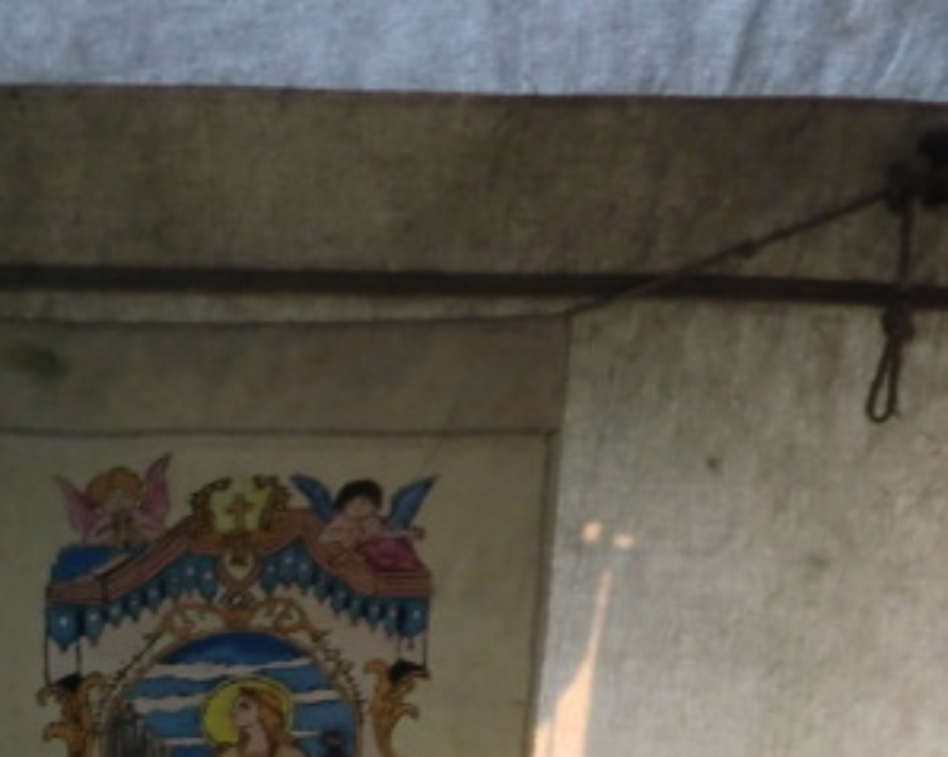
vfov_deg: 22.6
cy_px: 738
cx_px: 188
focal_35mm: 65
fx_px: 1823
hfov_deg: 28.5
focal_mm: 5.58
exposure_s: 1/13
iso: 400
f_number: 2.8
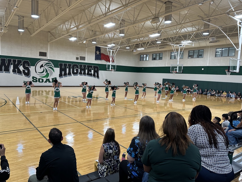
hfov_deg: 67.2
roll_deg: -2.5
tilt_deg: -4.5
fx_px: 182
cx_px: 112
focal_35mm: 26
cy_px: 87
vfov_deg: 53.1
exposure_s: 1/121
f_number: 1.78
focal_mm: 6.86
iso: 200
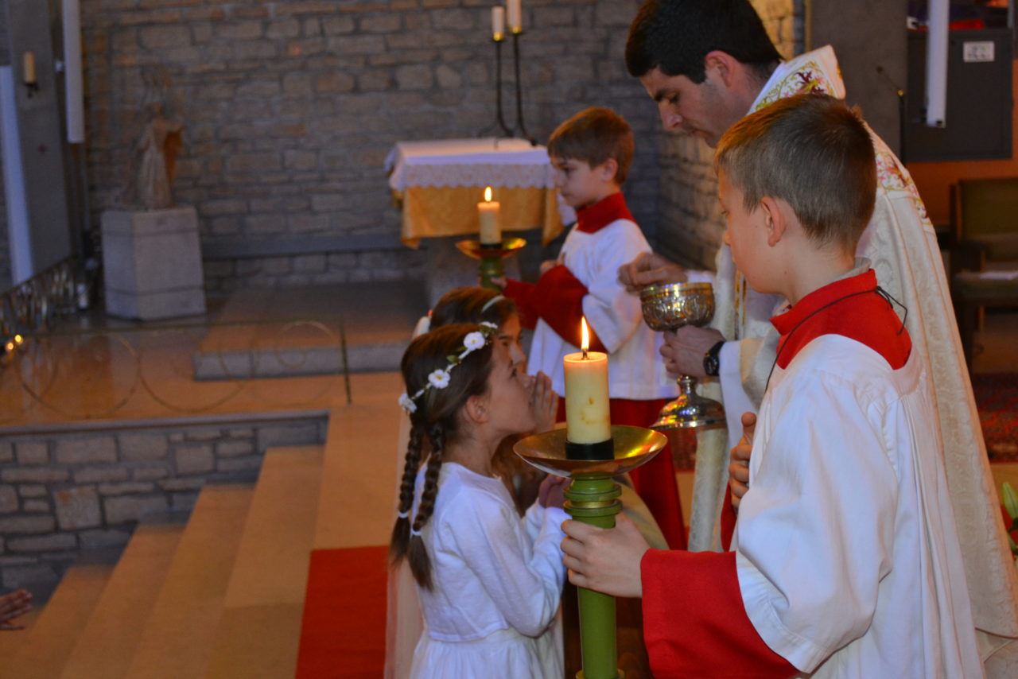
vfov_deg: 22.6
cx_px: 509
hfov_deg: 33.4
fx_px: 1697
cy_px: 340
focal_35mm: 60
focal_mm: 40
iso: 1250
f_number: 5.3
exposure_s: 1/60
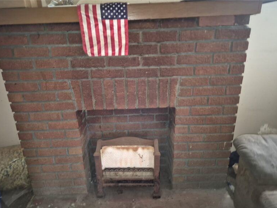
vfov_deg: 56.8
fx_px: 192
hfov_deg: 71.6
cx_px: 135
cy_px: 108
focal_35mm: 24
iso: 800
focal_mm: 5.4
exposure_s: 1/8
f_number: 1.8
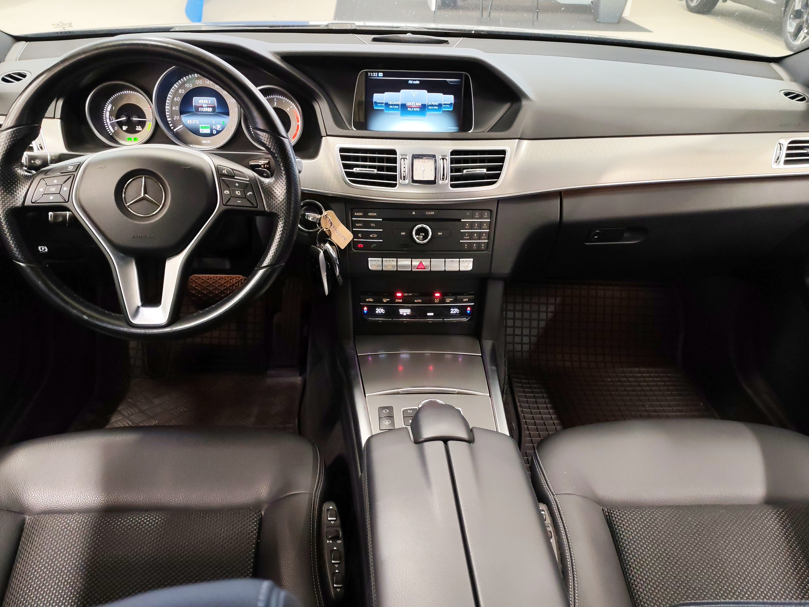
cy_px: 304
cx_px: 404
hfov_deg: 56.8
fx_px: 748
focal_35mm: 32
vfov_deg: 44.2
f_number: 1.9
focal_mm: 6.12
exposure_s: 1/50
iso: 800
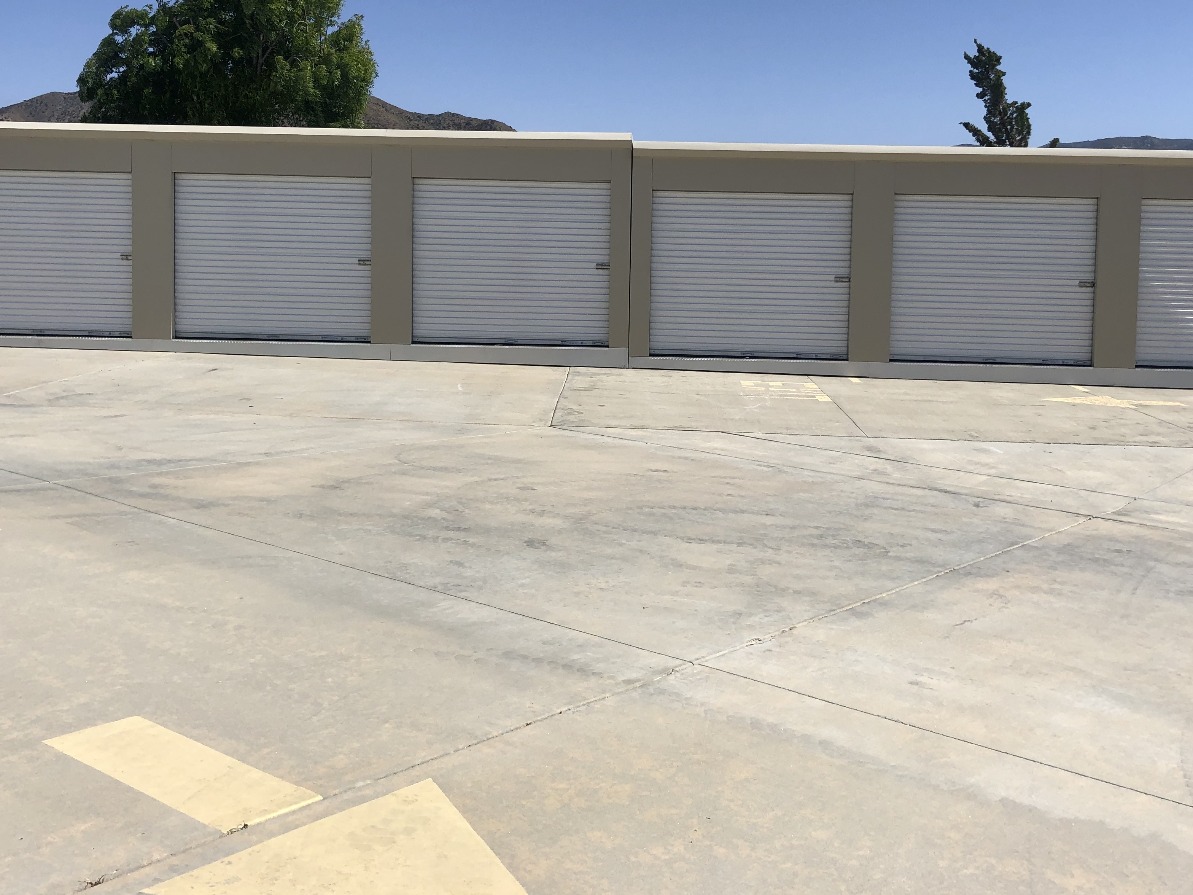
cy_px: 333
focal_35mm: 36
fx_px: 1241
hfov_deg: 51.3
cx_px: 641
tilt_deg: -2.4
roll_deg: -1.2
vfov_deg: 39.4
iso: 20
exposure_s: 1/3472
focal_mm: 4
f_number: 1.8
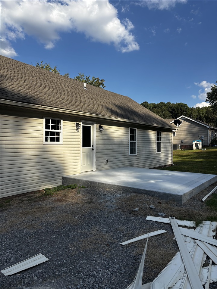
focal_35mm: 26
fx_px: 217
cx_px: 108
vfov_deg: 67.3
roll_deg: +0.4
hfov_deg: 53.1
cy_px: 144
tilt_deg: +1.9
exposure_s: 1/3021
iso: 50
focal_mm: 5.96
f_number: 1.6
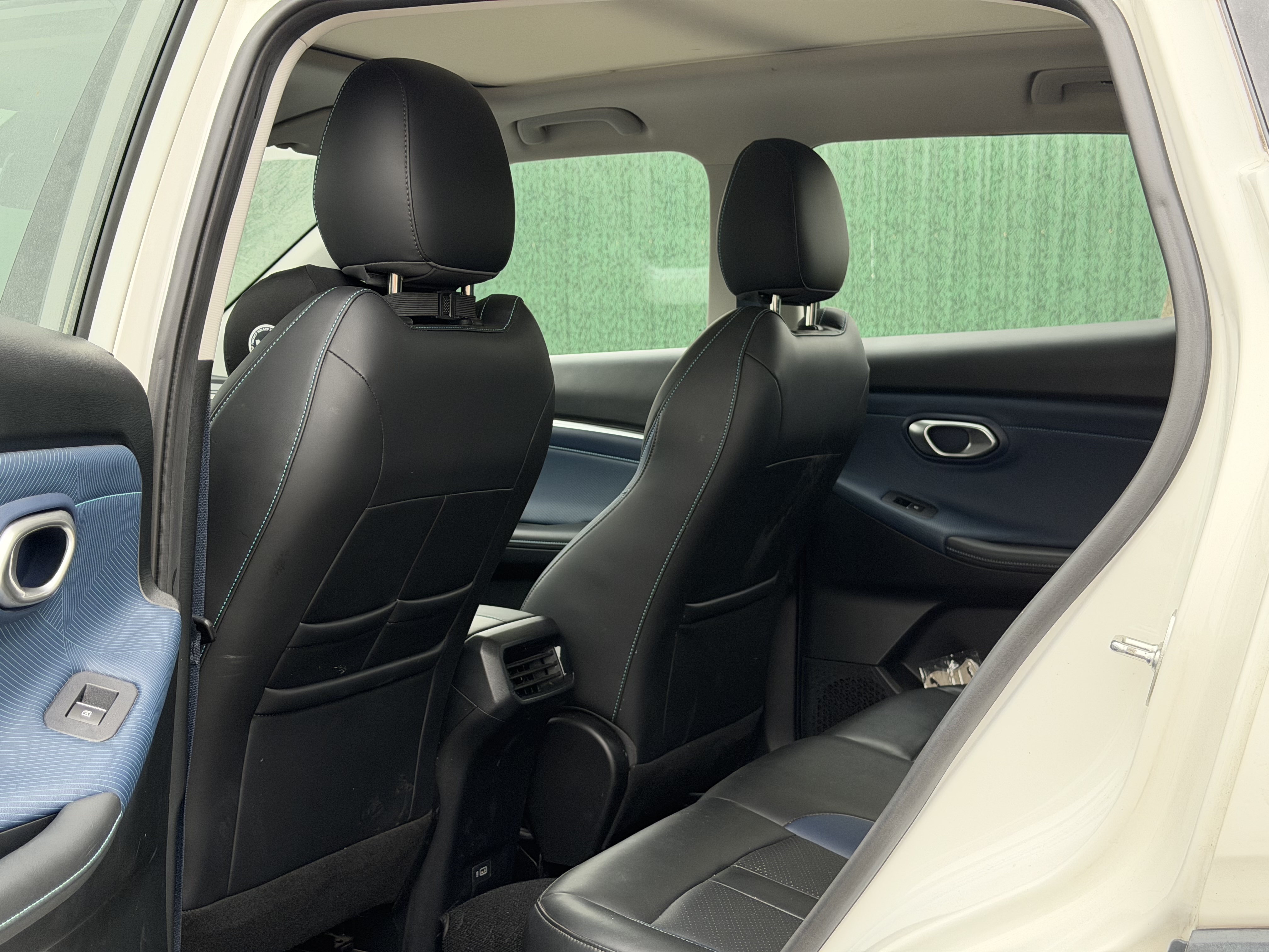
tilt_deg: -6.2
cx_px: 634
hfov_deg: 39.7
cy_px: 476
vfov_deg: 30.3
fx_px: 1760
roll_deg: +0.3
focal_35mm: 48
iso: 160
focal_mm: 6.76
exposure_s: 1/227
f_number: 1.78
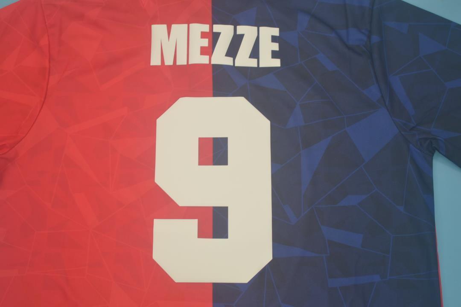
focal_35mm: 72
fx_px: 922
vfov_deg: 18.9
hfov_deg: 28.1
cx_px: 230
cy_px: 154
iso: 200
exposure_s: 1/80
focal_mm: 48
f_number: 5.3
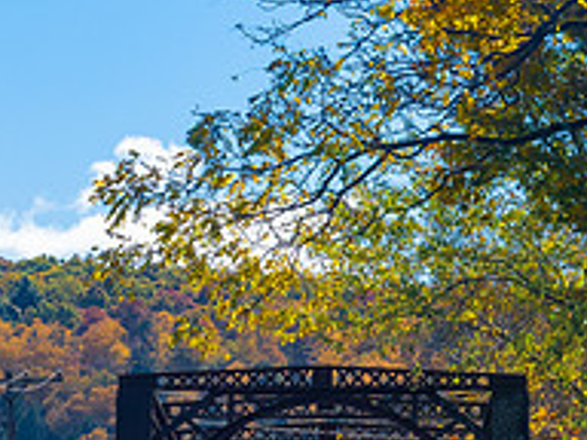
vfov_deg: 4.7
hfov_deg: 6.3
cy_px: 561
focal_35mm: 316
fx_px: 5359
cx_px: 292
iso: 400
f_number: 14
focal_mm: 75
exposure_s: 1/320
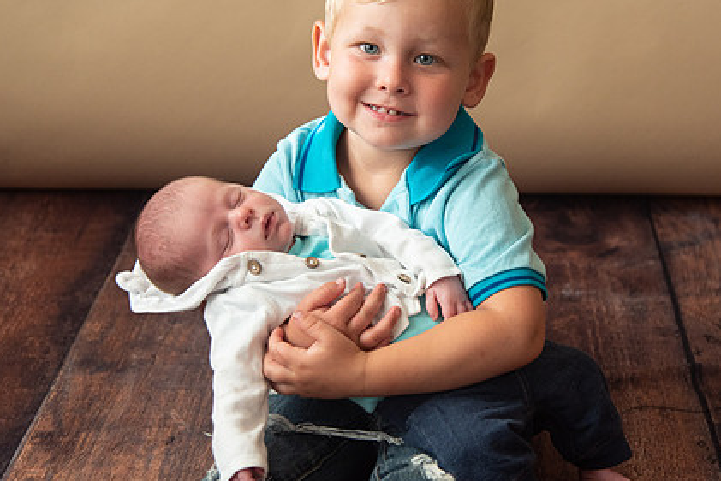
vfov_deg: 17.0
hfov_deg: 25.3
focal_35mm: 80
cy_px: 175
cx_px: 435
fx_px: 1603
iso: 400
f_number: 4
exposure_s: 1/200
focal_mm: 58
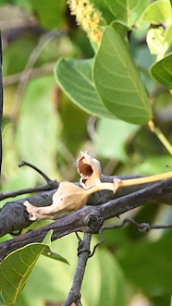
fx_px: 19734
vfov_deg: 0.9
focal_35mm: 2432
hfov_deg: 0.5
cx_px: -63
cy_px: 142
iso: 800
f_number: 5.6
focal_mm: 500
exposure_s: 1/1000
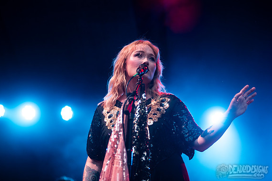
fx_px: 612
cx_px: 135
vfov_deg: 16.9
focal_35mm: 81
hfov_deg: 25.1
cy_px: 90
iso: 1000
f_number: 3.2
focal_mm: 80
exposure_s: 1/250
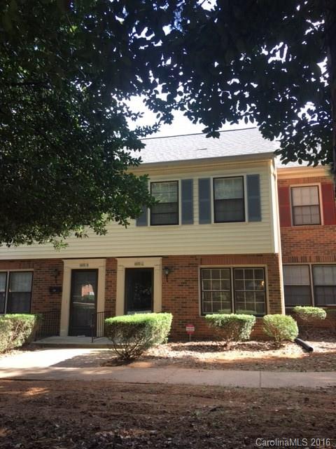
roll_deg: -1.9
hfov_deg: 48.2
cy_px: 224
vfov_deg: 61.7
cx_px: 168
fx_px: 375
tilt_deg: +13.3
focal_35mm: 29
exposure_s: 1/120
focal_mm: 4.15
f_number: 2.2
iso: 25
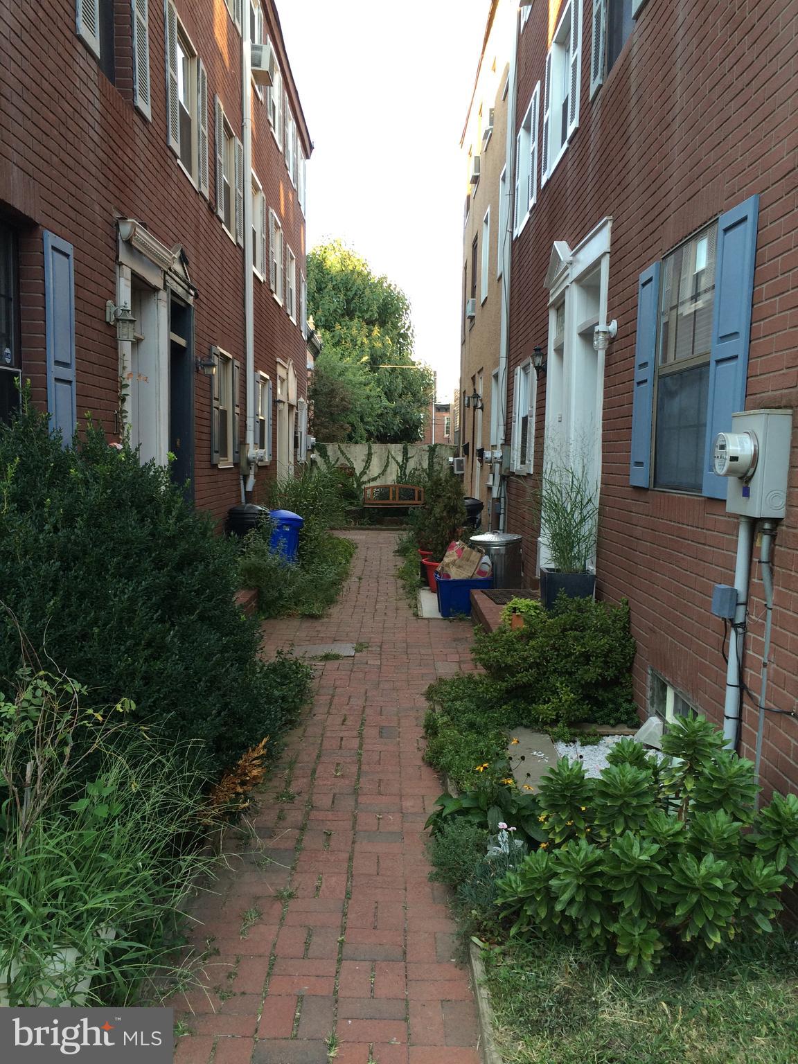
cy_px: 532
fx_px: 891
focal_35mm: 29
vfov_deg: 61.7
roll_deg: +0.4
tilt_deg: -5.5
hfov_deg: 48.2
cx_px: 399
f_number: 2.2
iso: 40
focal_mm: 4.15
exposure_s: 1/120
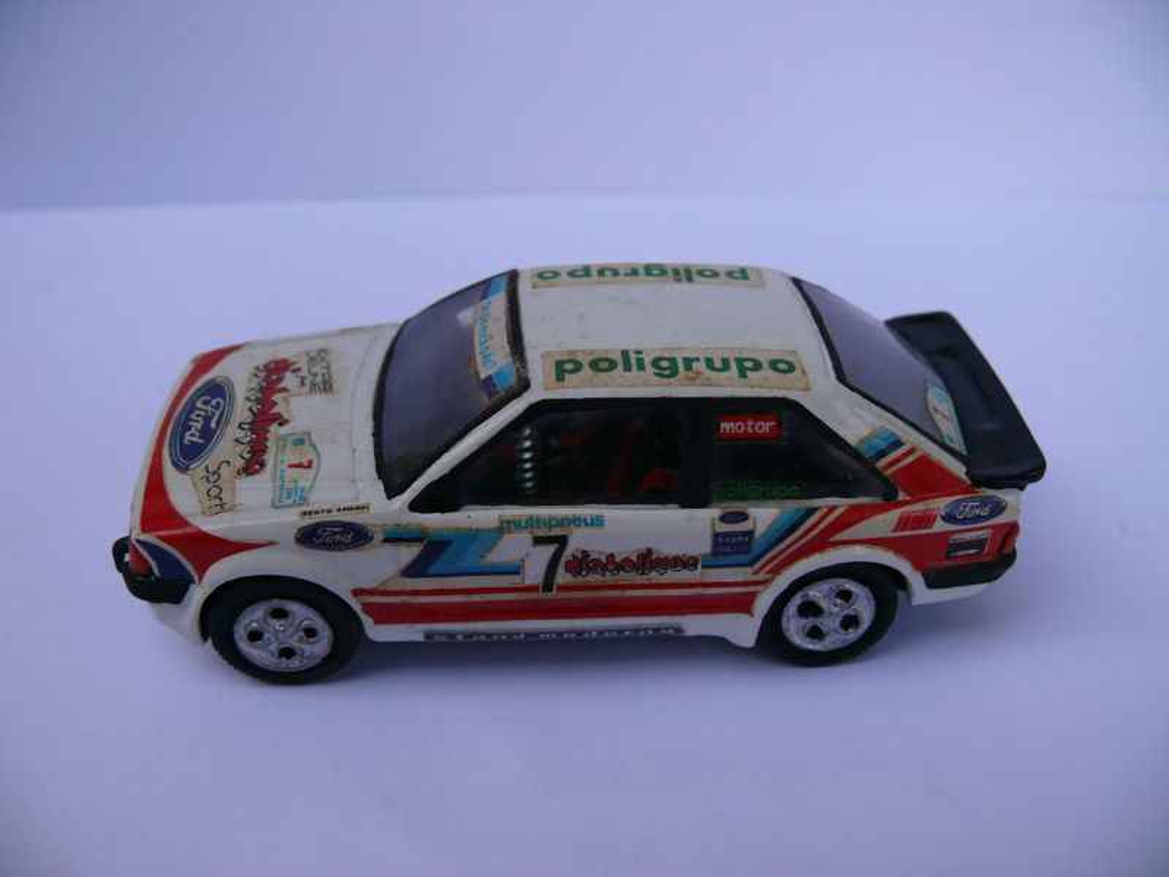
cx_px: 584
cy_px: 438
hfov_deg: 52.6
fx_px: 1182
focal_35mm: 35
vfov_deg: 40.7
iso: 100
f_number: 2.8
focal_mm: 7.4
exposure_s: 1/100
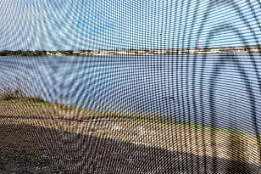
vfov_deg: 41.0
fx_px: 232
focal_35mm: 32
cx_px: 151
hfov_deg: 58.4
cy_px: 77
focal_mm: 5.4
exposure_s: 1/1775
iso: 40
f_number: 1.8
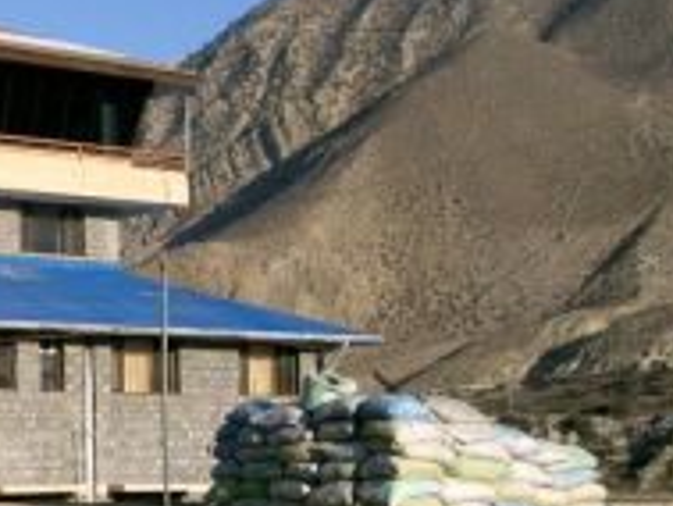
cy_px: 299
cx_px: -55
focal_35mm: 88
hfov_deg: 21.2
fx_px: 1712
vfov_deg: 16.8
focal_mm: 8
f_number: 4.8
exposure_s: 1/640
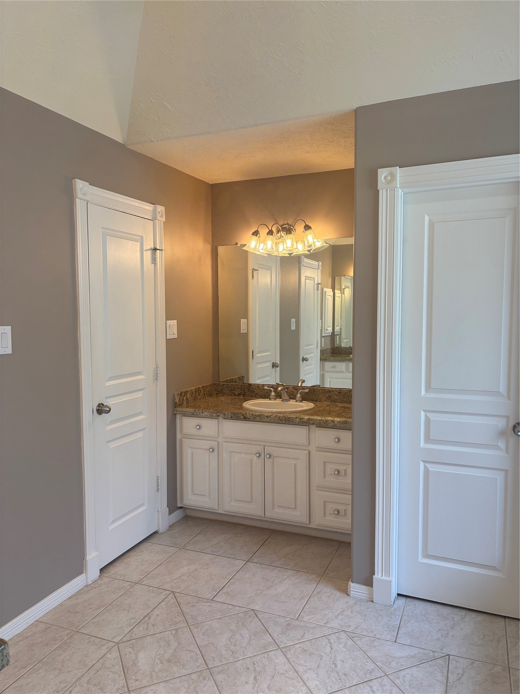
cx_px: 260
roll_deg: -0.4
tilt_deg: -2.4
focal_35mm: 26
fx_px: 521
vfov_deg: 67.3
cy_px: 347
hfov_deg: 53.1
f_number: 1.6
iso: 64
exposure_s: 1/162
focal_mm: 5.96
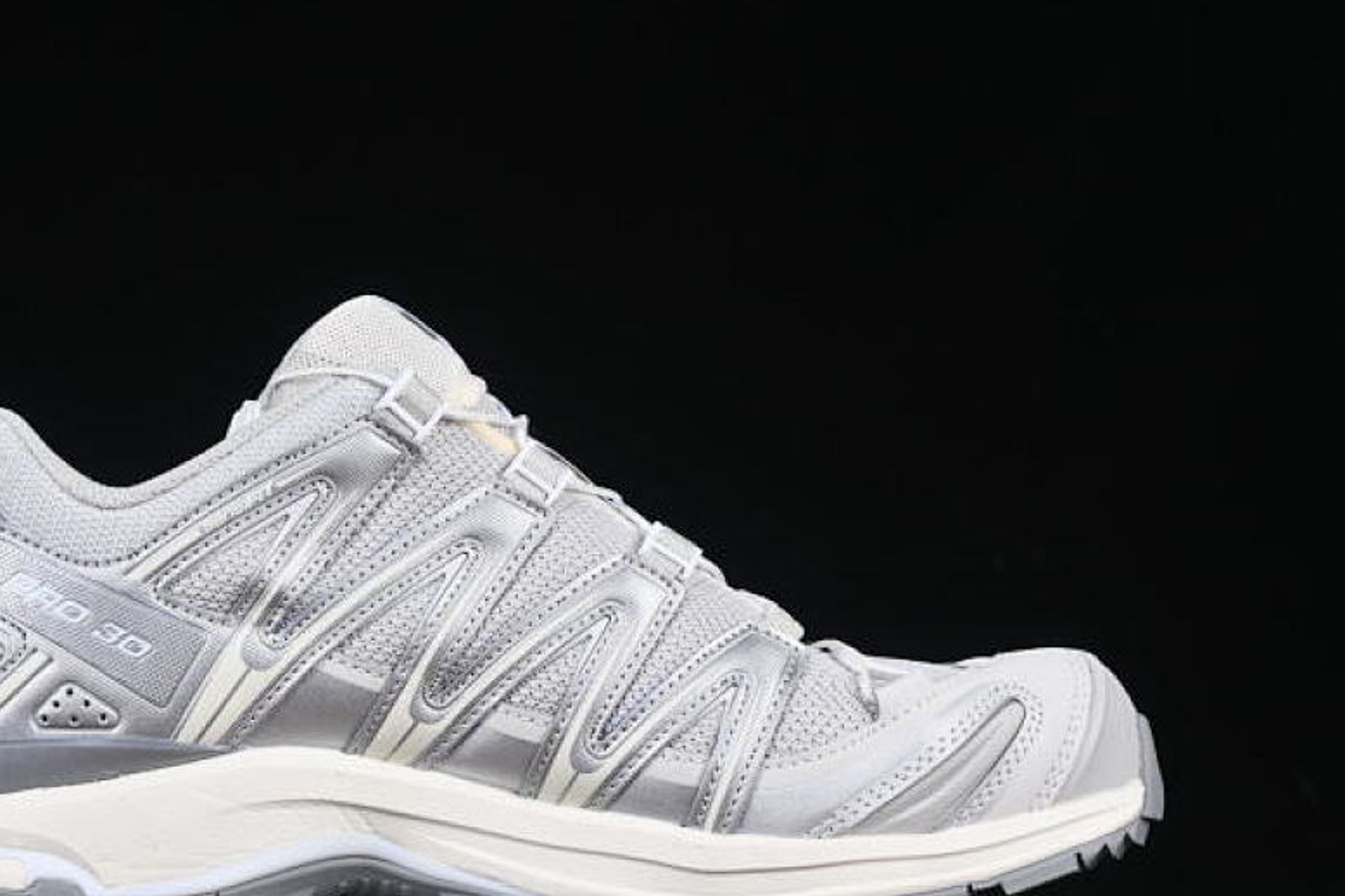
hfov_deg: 19.6
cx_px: 485
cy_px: 551
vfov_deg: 13.2
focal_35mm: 104
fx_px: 3884
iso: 160
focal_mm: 50
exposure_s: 1/80
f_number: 8
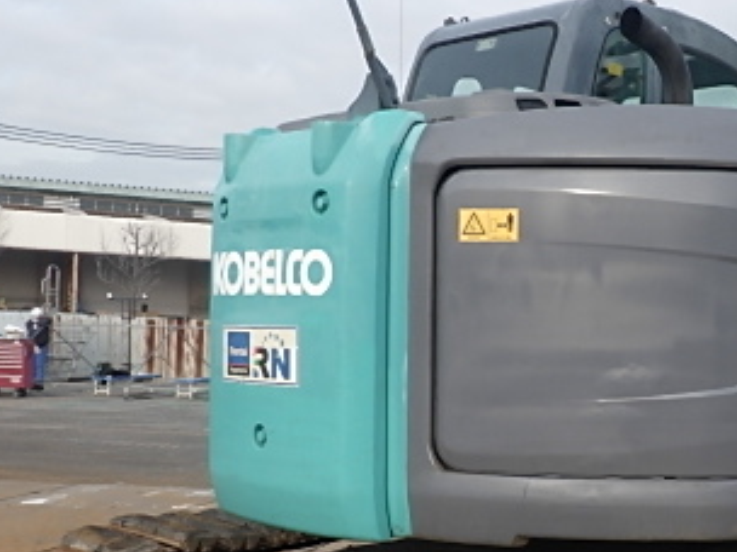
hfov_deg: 31.5
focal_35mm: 59
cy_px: 397
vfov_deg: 24.6
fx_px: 1256
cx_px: 625
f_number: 4.2
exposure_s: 1/320
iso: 125
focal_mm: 5
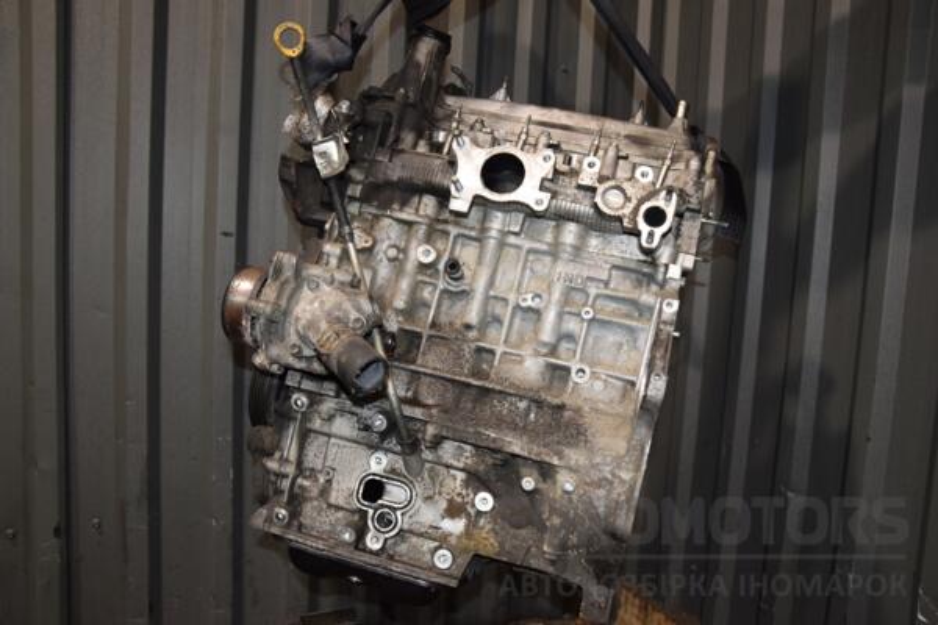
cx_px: 469
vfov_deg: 47.9
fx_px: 703
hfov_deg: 67.4
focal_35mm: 27
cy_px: 312
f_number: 5
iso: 800
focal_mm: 18
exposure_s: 1/60
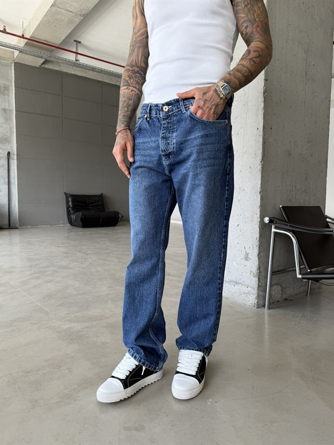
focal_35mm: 24
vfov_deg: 71.6
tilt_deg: -4.8
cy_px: 222
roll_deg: -0.4
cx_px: 167
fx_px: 309
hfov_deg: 56.8
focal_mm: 6.76
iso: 64
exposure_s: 1/163
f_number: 1.78
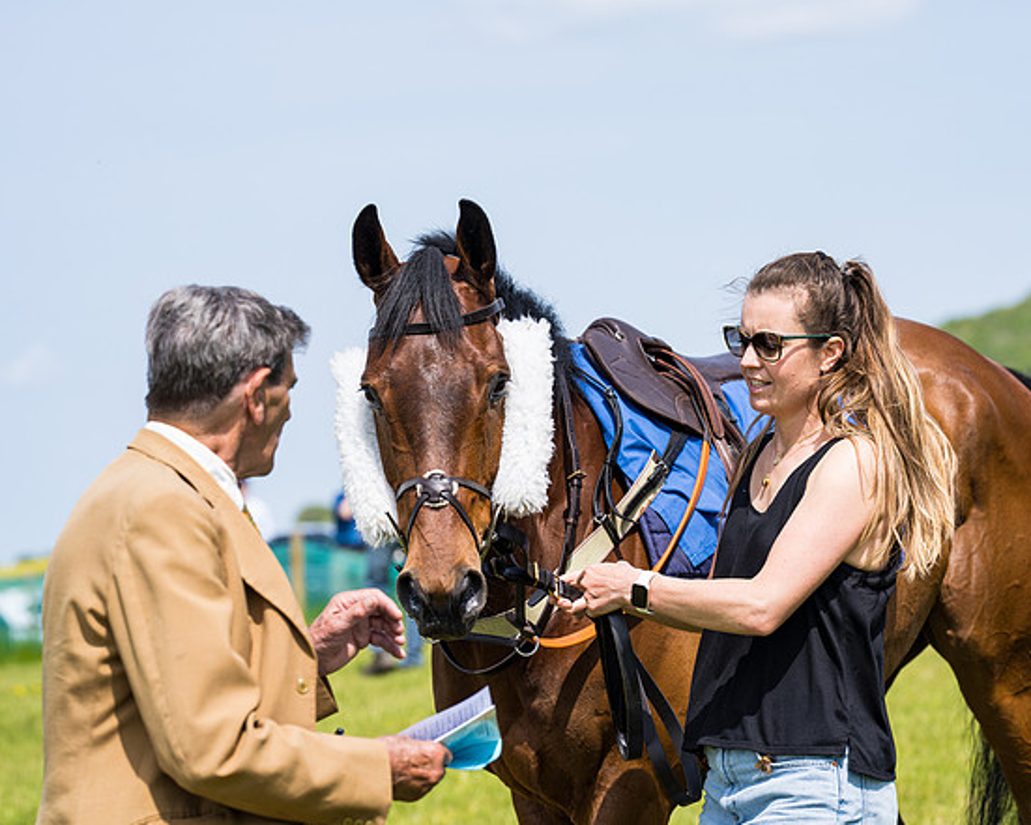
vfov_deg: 9.8
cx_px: 626
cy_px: 416
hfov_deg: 12.3
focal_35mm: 157
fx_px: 4791
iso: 50
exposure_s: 1/500
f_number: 5
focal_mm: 135
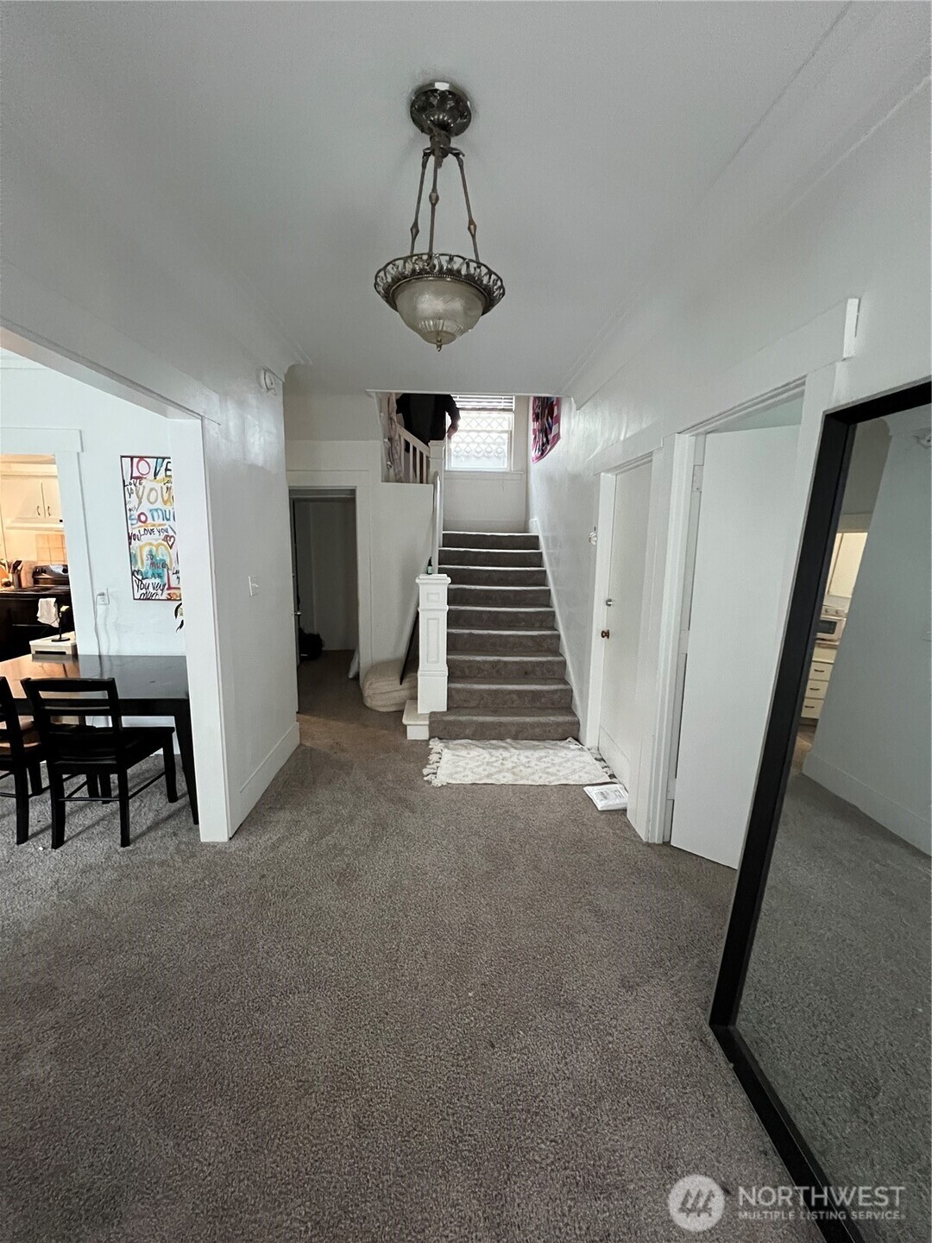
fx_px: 467
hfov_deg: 89.9
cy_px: 622
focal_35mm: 13
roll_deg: -0.5
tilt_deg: -10.4
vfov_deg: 106.2
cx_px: 466
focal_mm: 1.57
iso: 1000
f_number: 1.8
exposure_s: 1/60
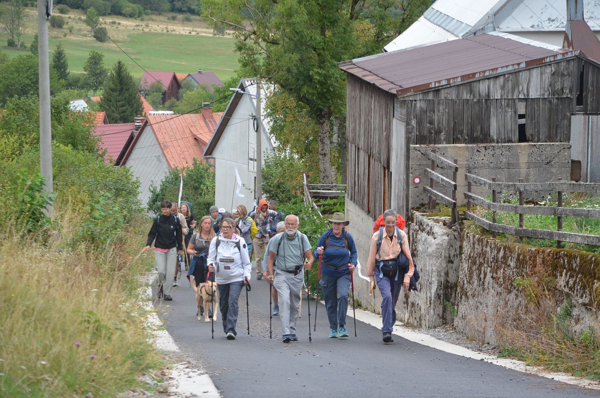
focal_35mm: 128
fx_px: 2121
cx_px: 300
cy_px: 199
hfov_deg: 16.1
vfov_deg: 10.7
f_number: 5.6
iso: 220
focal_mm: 85
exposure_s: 1/125
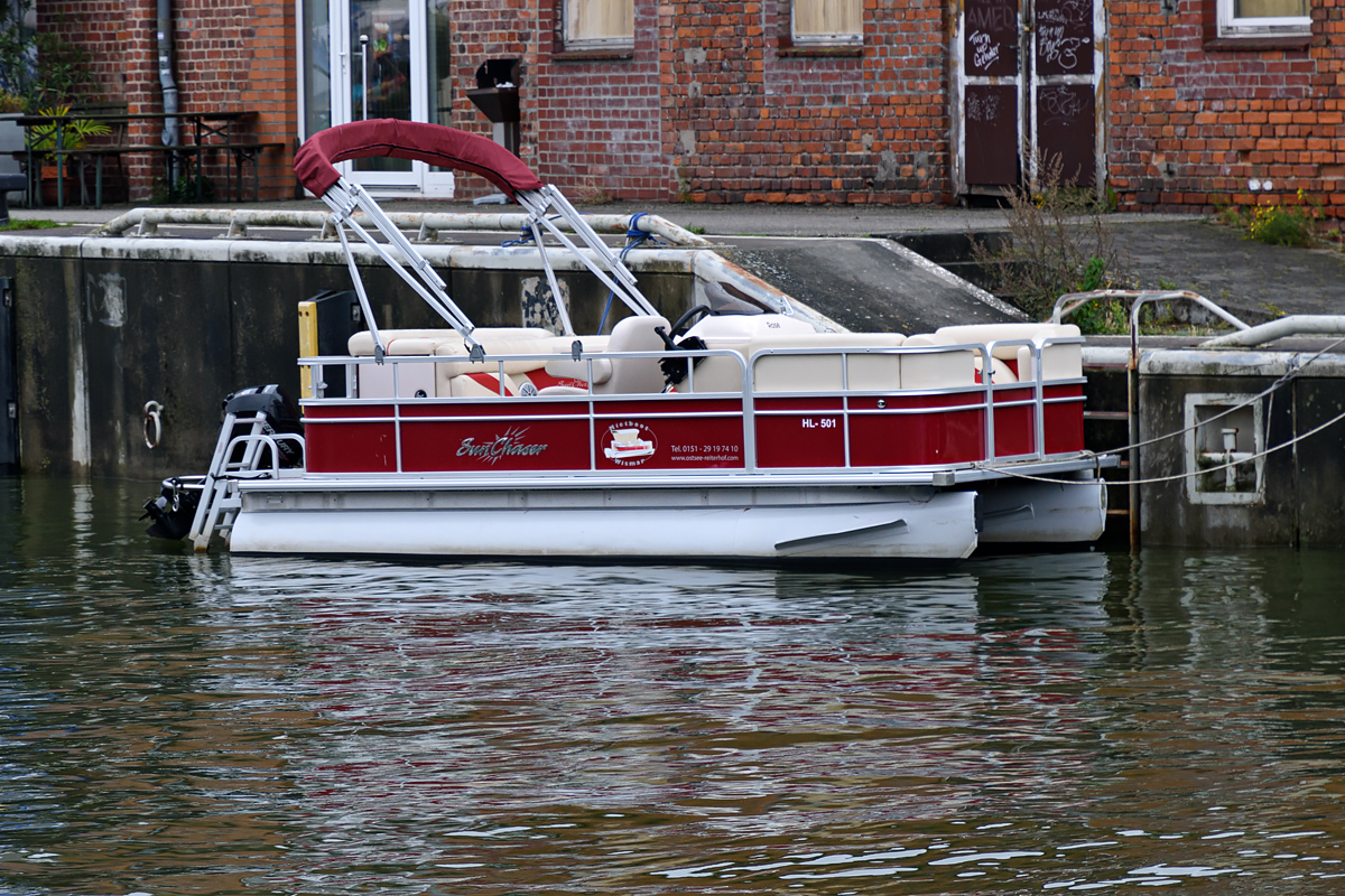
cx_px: 672
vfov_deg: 11.4
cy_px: 448
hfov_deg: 17.1
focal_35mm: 120
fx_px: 4483
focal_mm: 80
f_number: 5
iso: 200
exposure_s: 1/200
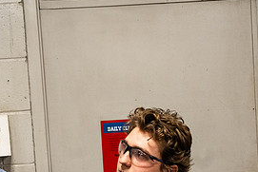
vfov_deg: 14.6
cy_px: 174
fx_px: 660
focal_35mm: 92
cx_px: 60
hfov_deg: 21.9
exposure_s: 1/640
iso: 3200
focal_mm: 43
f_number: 4
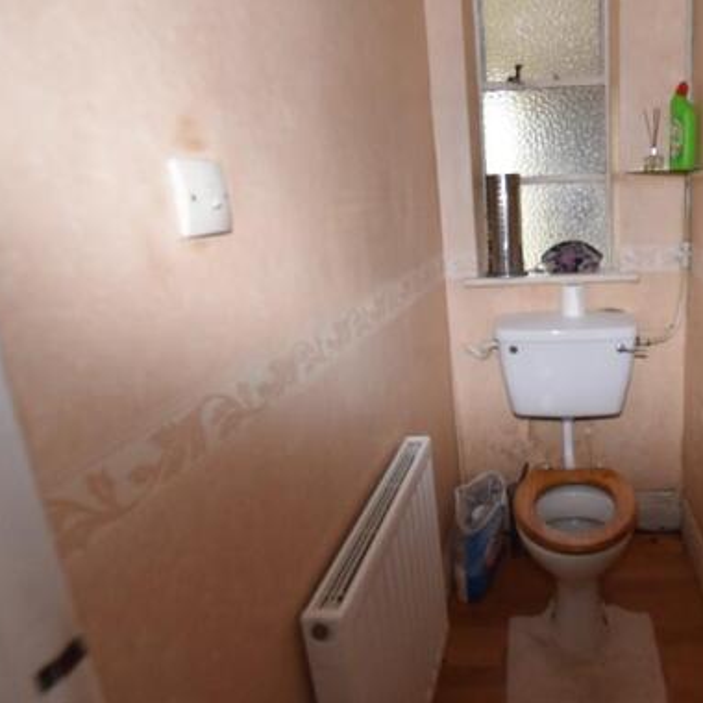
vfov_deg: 69.4
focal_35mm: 22
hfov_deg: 65.2
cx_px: 530
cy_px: 312
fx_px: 505
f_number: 4
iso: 1000
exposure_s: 1/60
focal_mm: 10
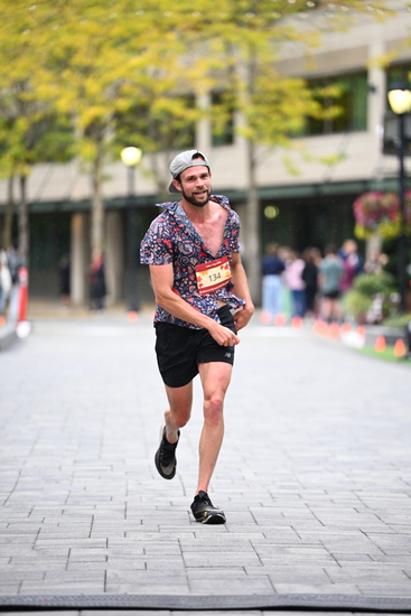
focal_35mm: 160
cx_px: 206
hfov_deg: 8.6
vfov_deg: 12.8
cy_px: 308
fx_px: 2738
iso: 1250
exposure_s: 1/1600
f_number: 2.8
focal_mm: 160
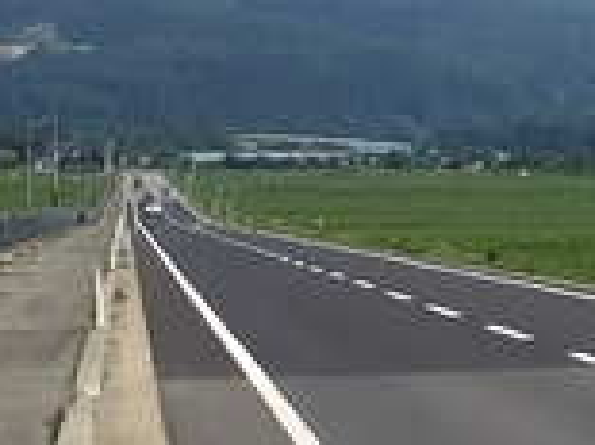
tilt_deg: -0.4
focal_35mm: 225
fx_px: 3864
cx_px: 1056
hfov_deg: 8.5
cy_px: 153
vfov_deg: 6.6
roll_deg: -0.4
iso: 32
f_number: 2.2
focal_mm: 4.15
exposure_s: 1/2825
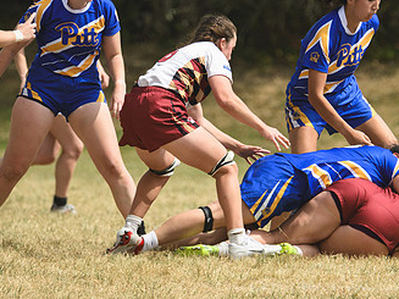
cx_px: 301
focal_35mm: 1022
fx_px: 11776
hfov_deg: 1.9
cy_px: 101
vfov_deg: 1.5
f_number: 6
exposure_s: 1/1000
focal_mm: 400
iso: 160
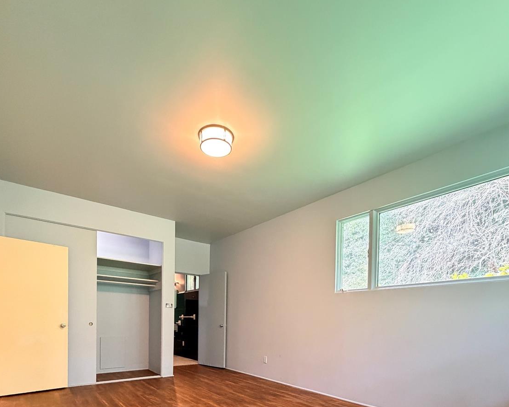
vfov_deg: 64.4
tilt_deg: -1.1
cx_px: 246
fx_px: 286
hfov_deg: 83.3
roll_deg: -1.1
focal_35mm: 19
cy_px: 328
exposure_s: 1/60
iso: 800
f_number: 2.2
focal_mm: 2.22
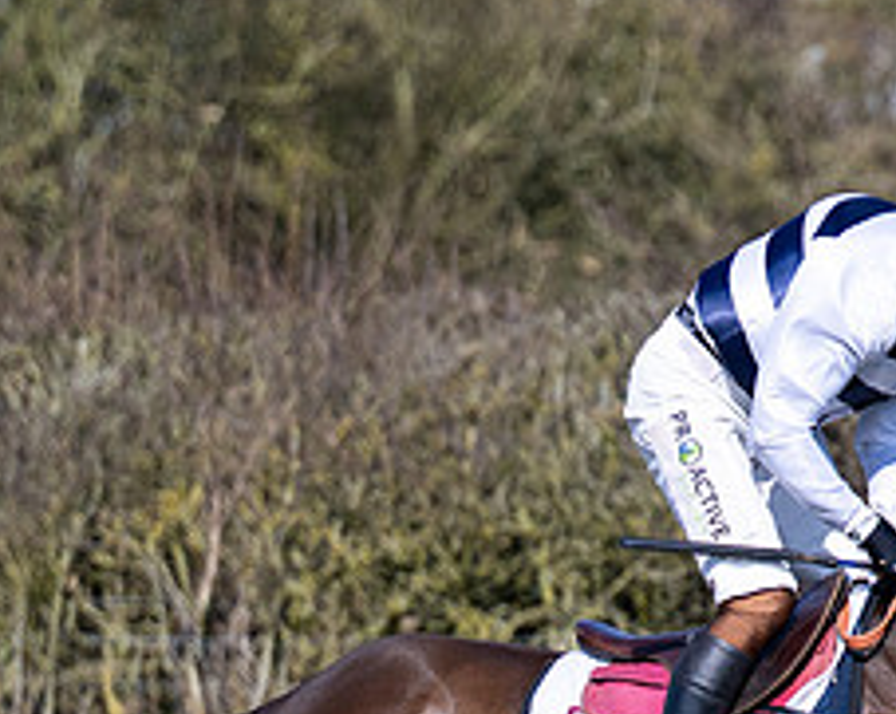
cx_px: 720
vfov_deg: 2.4
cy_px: 885
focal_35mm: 654
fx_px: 17321
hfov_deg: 3.0
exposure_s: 1/5000
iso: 200
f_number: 2.8
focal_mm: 125
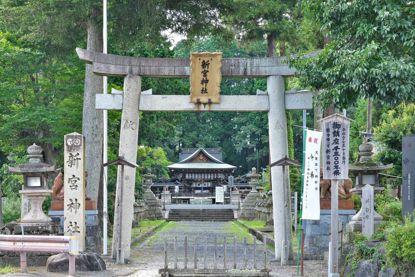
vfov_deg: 22.3
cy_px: 138
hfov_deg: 32.9
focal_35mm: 61
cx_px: 208
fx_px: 703
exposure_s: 1/50
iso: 200
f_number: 10
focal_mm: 61
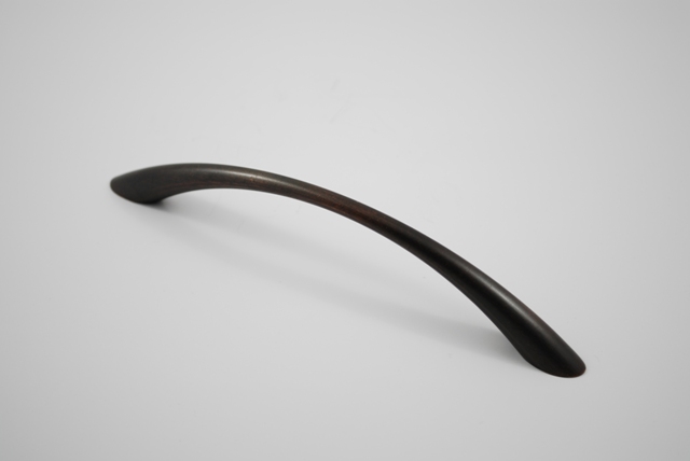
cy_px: 230
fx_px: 1266
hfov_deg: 30.5
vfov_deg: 20.7
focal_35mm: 66
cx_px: 345
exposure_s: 1/25
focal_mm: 44
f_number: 5.3
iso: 100
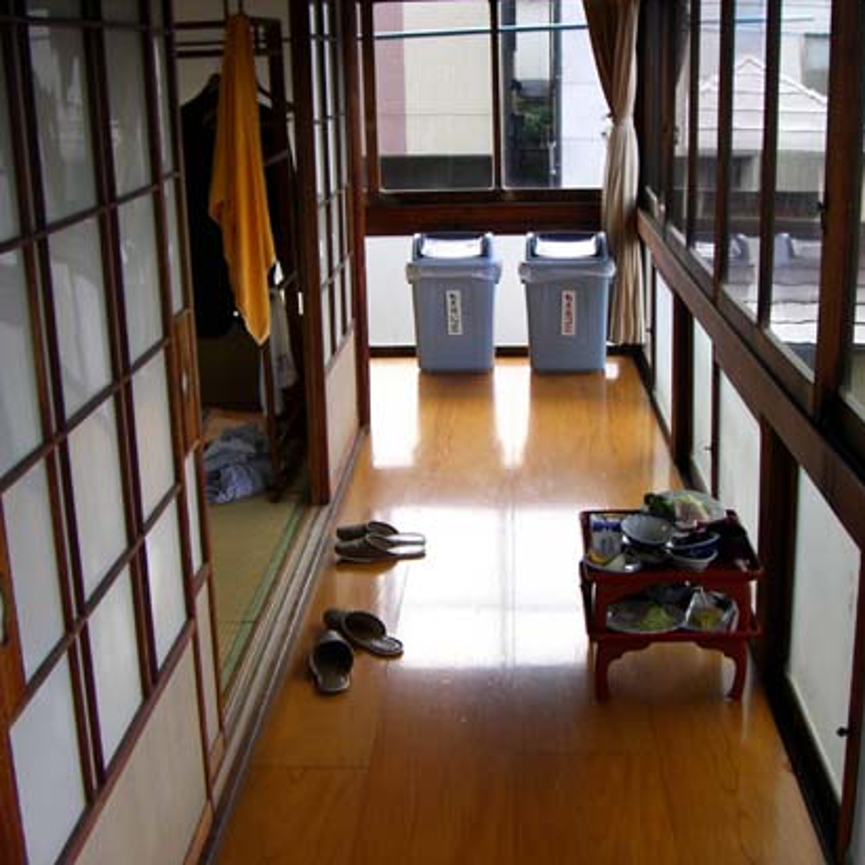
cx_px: 444
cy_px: 432
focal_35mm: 45
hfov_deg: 37.5
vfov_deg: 37.6
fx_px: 1272
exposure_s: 1/80
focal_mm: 6.2
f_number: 2.7
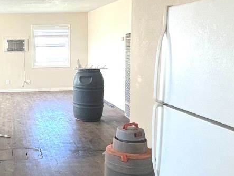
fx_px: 297
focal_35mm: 44
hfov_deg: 40.4
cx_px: 33
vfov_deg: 32.8
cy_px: 81
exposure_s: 1/99
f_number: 1.8
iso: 100
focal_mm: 1.57
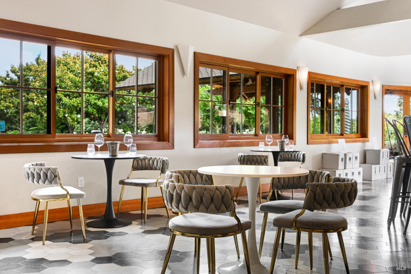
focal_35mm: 40
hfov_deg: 48.5
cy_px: 137
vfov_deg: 33.4
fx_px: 457
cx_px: 206
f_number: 13
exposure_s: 1/3
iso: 1600
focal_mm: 40
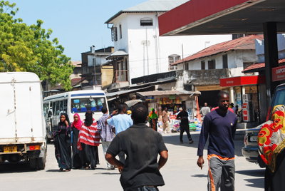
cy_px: 96
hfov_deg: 24.6
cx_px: 142
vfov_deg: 16.6
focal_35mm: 82
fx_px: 654
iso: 250
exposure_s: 1/400
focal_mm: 55
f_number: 10
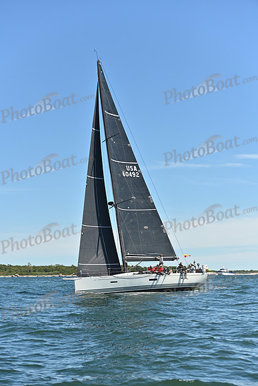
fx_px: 752
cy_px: 193
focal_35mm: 70
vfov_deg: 28.8
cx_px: 129
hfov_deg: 19.5
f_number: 4.5
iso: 320
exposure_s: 1/3200
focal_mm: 70
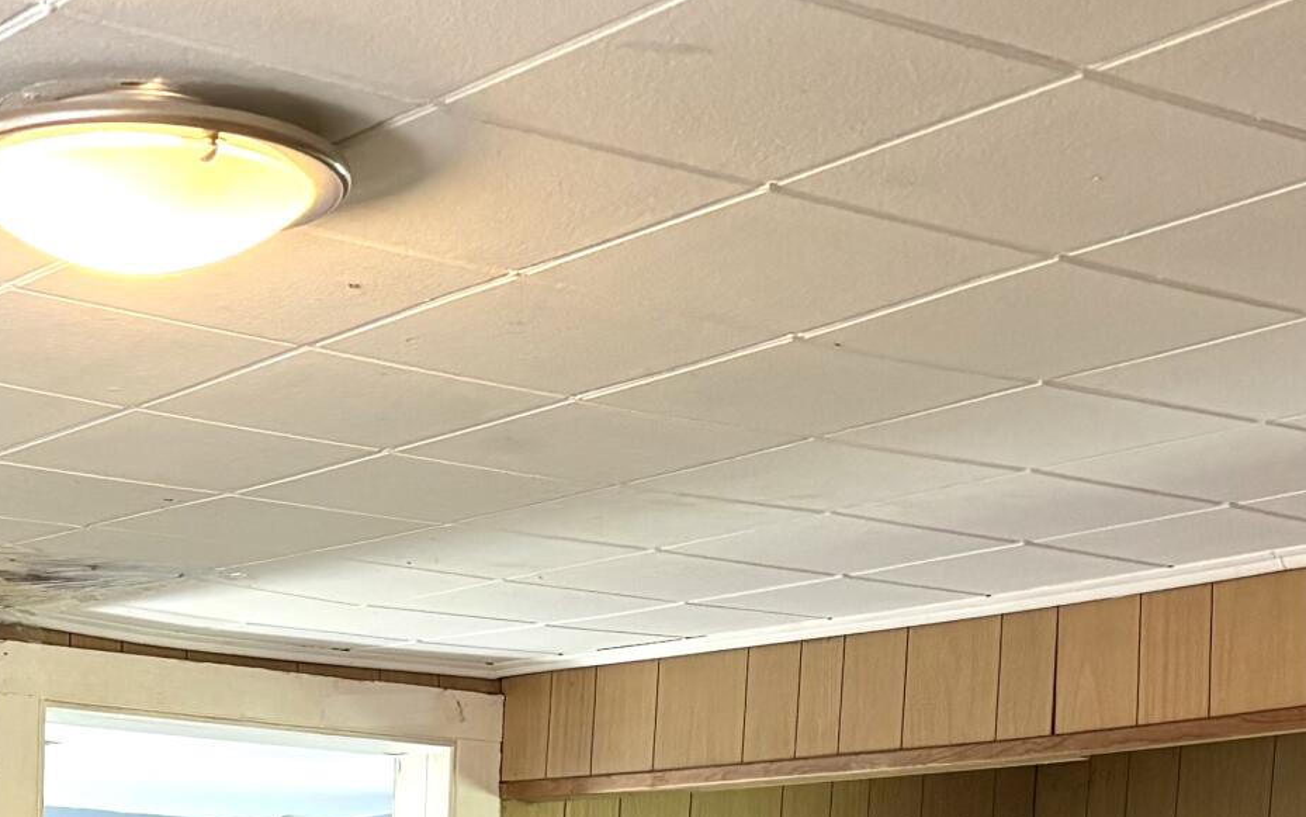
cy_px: 1440
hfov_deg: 22.9
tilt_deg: -4.7
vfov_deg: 13.3
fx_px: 3168
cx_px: 232
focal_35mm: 89
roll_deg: -1.3
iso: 200
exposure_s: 1/60
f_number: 1.6
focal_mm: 5.96
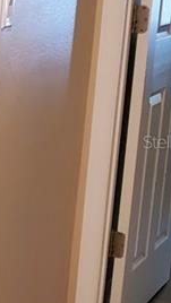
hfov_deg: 8.5
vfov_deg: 16.9
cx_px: -287
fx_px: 1022
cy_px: 141
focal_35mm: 127
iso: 500
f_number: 1.5
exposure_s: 1/40
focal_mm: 4.3
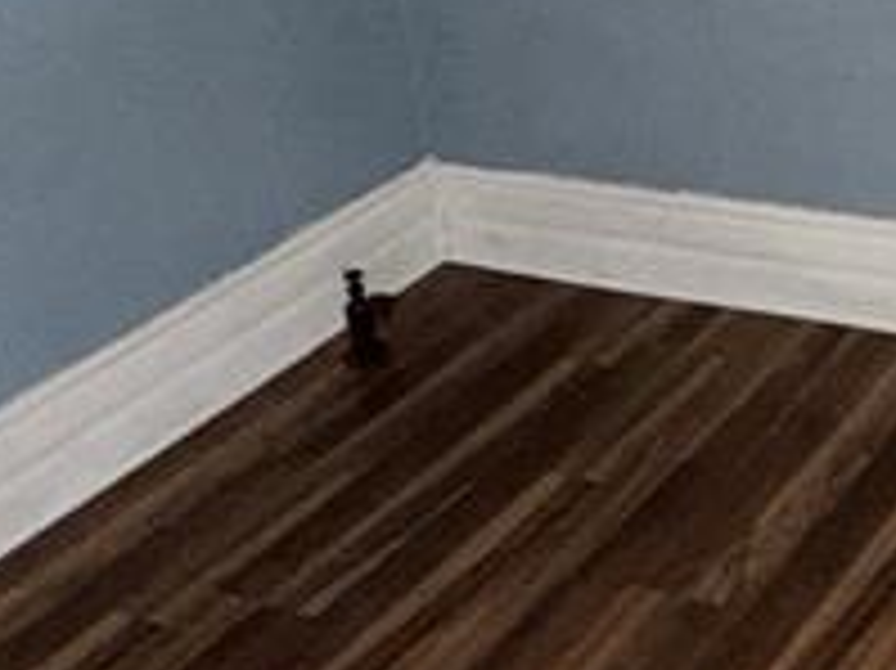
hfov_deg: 25.2
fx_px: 1863
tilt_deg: -17.9
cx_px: 982
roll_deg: +3.3
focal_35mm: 72
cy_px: 9
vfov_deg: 19.8
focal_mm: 2.22
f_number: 2.2
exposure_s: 1/16
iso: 500
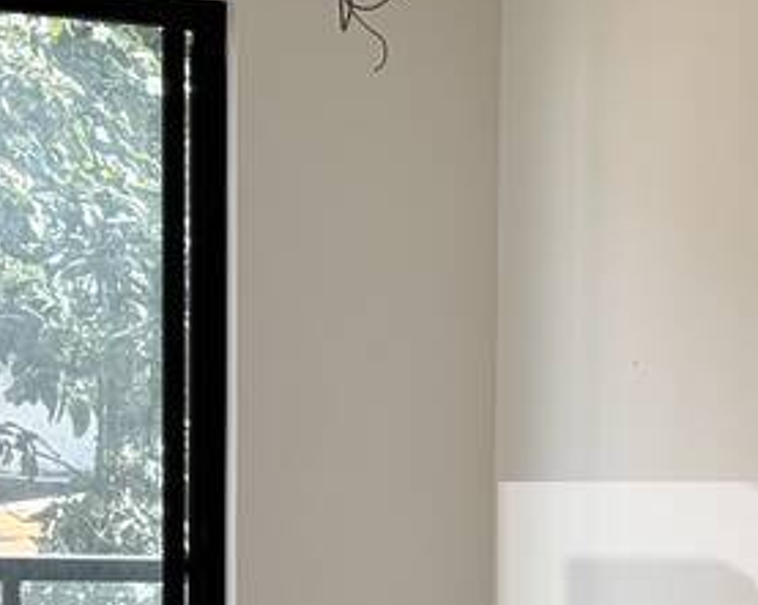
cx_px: 892
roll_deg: -1.4
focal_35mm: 132
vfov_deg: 11.4
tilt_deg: -6.1
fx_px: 2958
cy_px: 788
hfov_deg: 14.2
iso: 32
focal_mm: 5.96
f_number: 1.6
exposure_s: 1/156
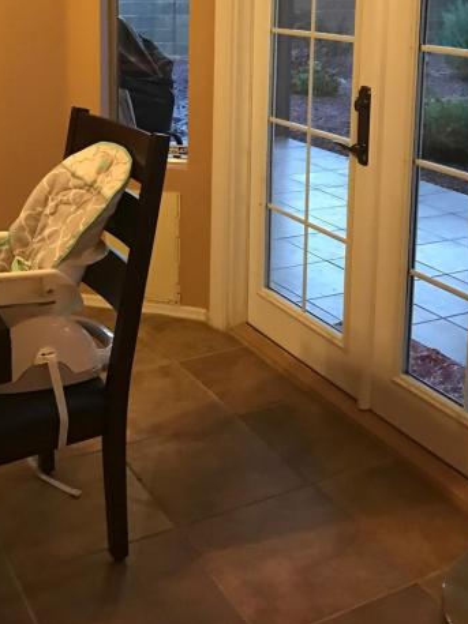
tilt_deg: -8.1
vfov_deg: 38.6
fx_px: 848
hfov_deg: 30.7
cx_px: 180
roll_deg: -0.9
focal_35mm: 47
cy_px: 108
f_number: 1.8
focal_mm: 3.99
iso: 100
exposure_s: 1/15
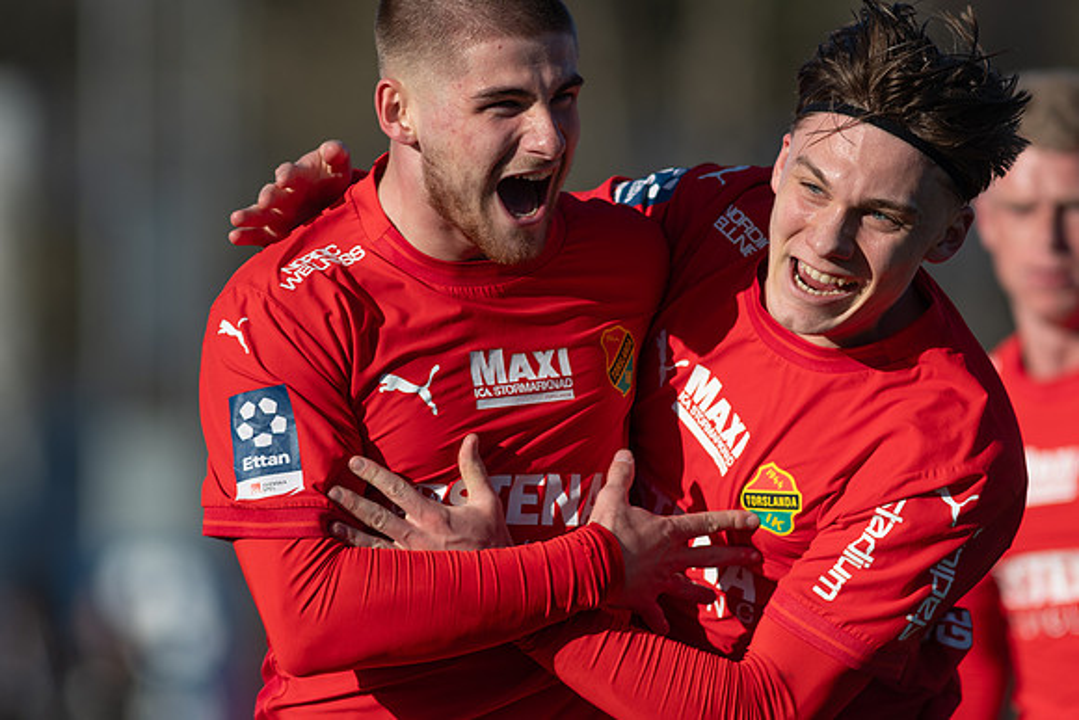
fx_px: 13490
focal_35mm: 450
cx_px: 540
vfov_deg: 3.1
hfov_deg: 4.6
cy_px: 360
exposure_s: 1/2000
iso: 100
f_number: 3.2
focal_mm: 300
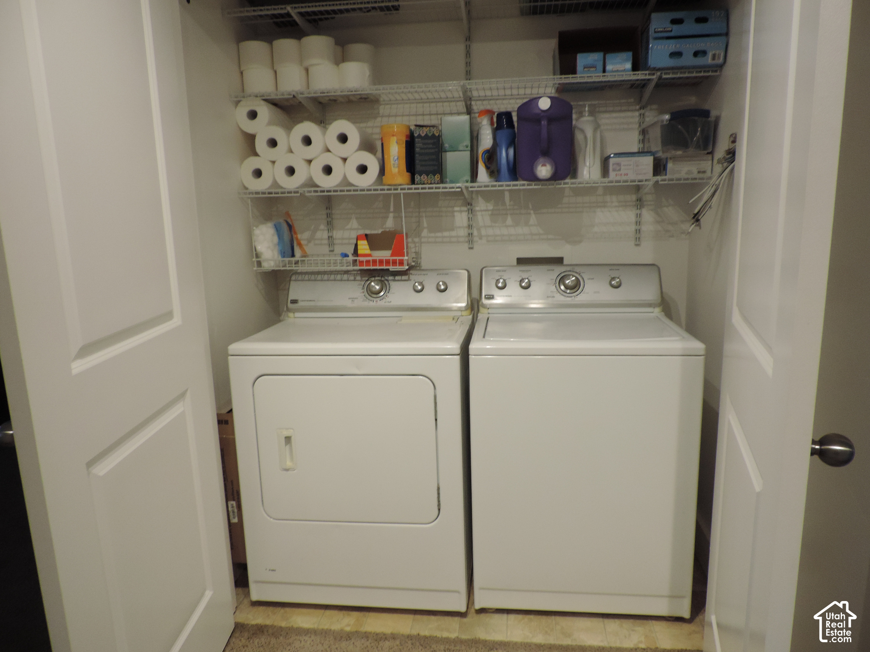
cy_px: 326
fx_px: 603
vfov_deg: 56.8
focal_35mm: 24
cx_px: 435
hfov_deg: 71.6
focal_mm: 4.3
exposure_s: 1/50
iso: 320
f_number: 3
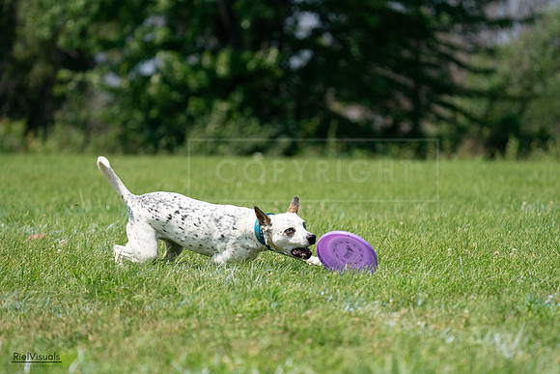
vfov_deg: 5.4
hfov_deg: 8.0
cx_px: 280
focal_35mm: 257
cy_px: 187
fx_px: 3999
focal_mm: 257
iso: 640
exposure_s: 1/4000
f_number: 5.6
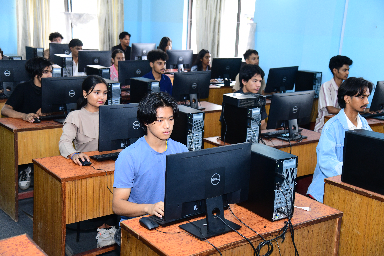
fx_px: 512
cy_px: 128
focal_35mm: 48
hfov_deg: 41.1
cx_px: 192
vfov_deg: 28.1
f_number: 4.5
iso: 1600
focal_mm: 48
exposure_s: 1/60
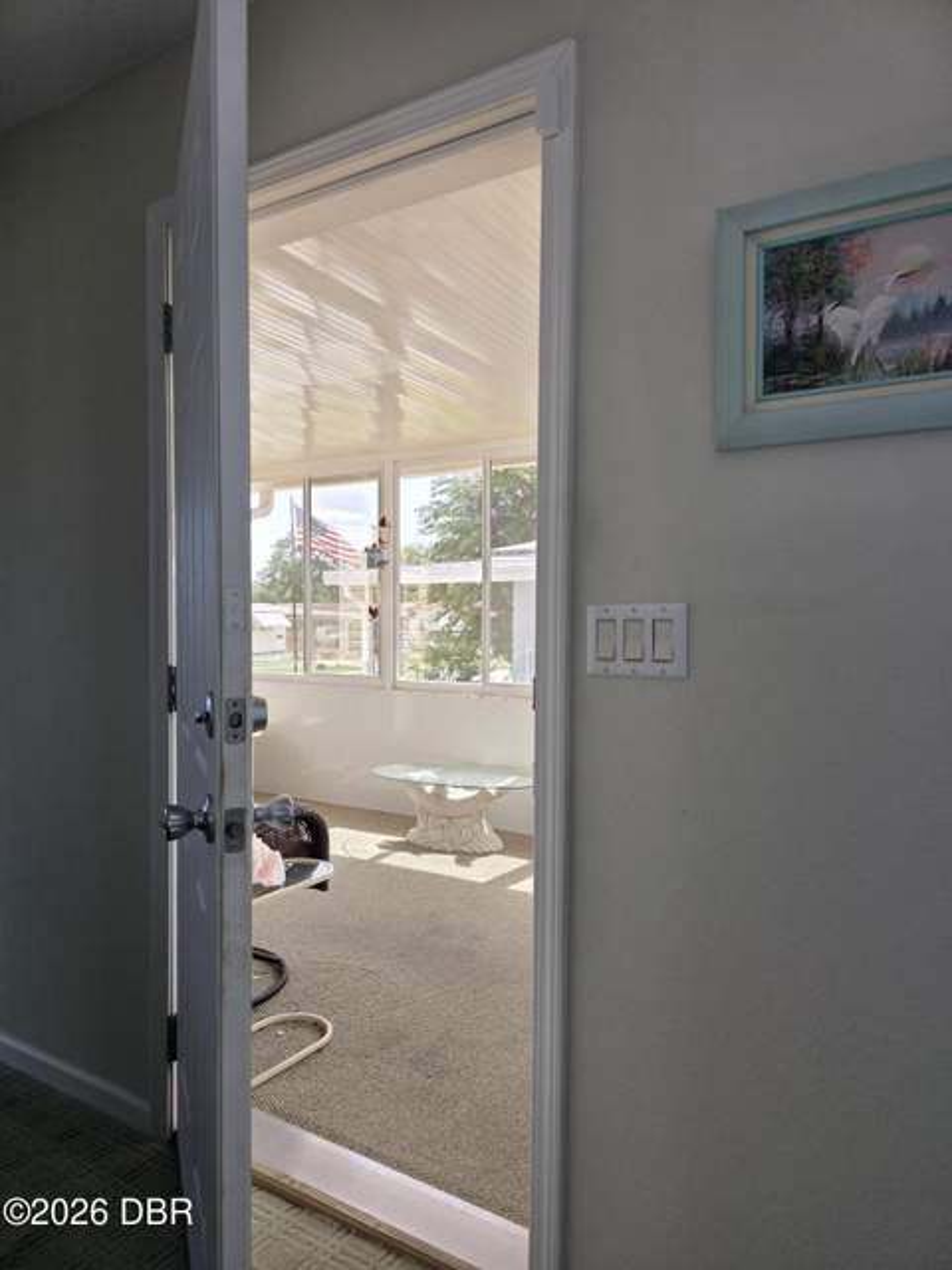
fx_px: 843
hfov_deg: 58.9
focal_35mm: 23
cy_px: 635
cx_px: 476
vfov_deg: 73.9
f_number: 1.7
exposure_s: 1/180
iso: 50
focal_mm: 6.3
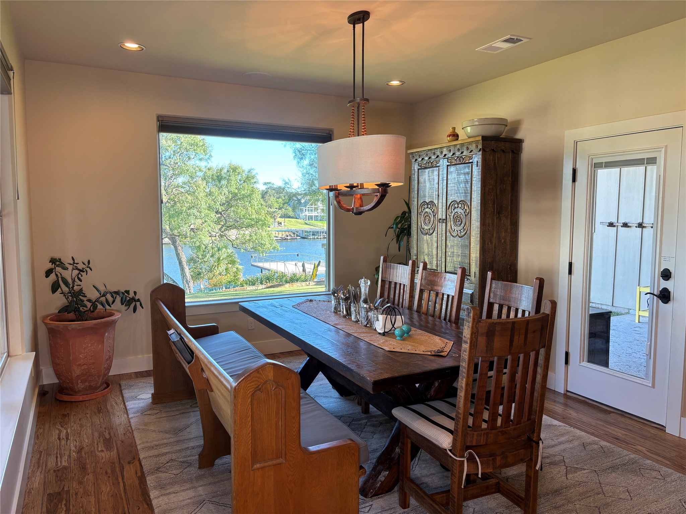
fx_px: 515
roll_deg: -0.2
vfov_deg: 53.1
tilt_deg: -5.4
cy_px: 257
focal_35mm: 26
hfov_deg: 67.3
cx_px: 343
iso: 50
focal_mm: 5.96
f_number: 1.6
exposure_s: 1/120
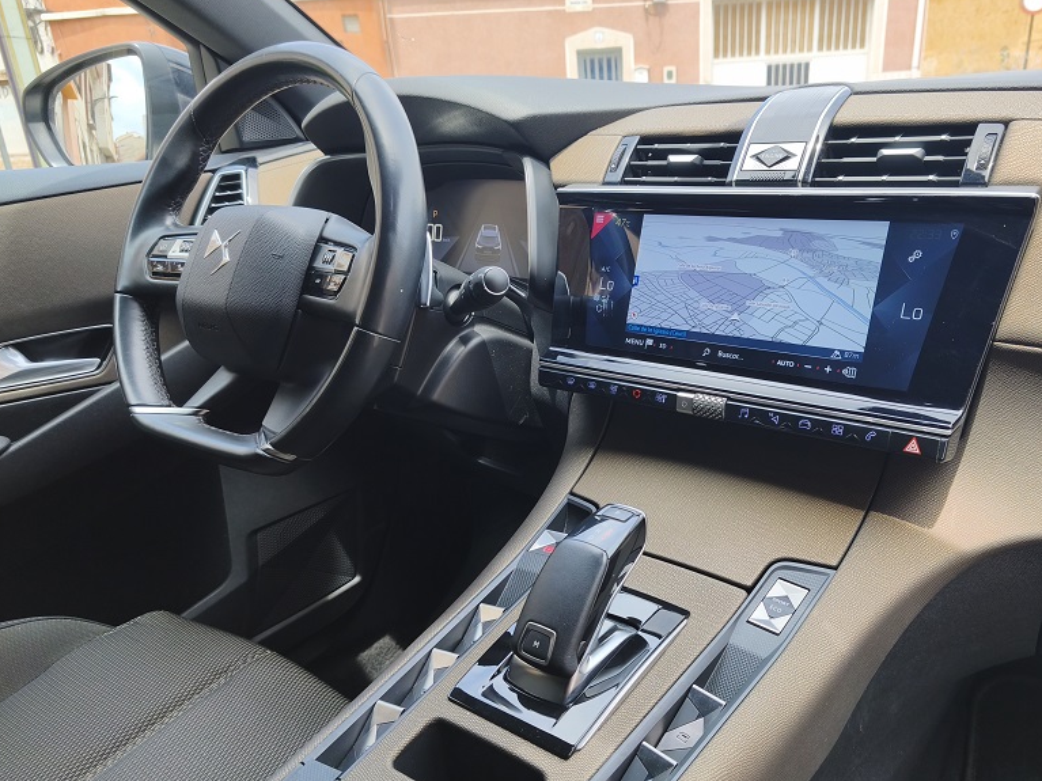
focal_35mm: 27
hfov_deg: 64.9
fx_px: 813
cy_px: 442
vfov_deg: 51.2
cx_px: 605
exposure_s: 1/538
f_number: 1.7
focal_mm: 5.35
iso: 50
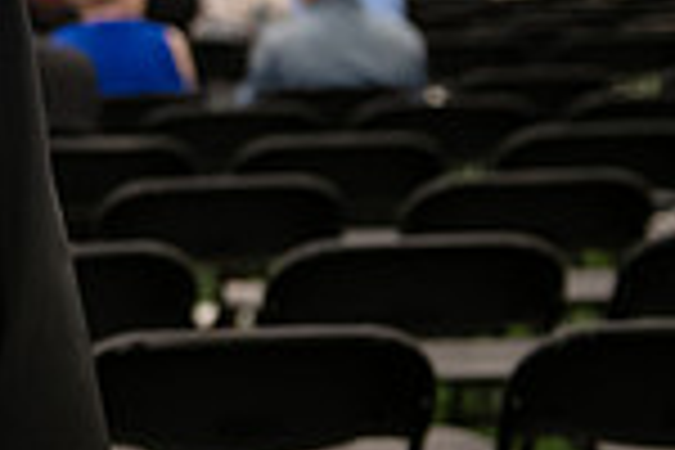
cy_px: -106
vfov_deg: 7.4
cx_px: -536
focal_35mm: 185
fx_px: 3468
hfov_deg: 10.5
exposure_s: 1/160
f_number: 3.2
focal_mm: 48
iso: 2500
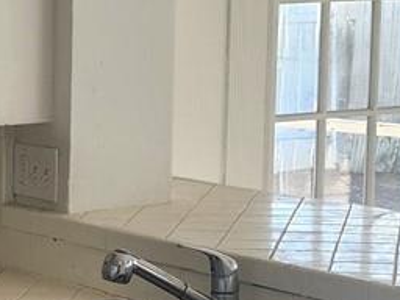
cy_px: 286
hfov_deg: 12.8
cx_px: -258
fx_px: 1664
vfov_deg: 10.2
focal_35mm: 144
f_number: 1.8
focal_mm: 5.54
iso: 100
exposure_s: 1/120
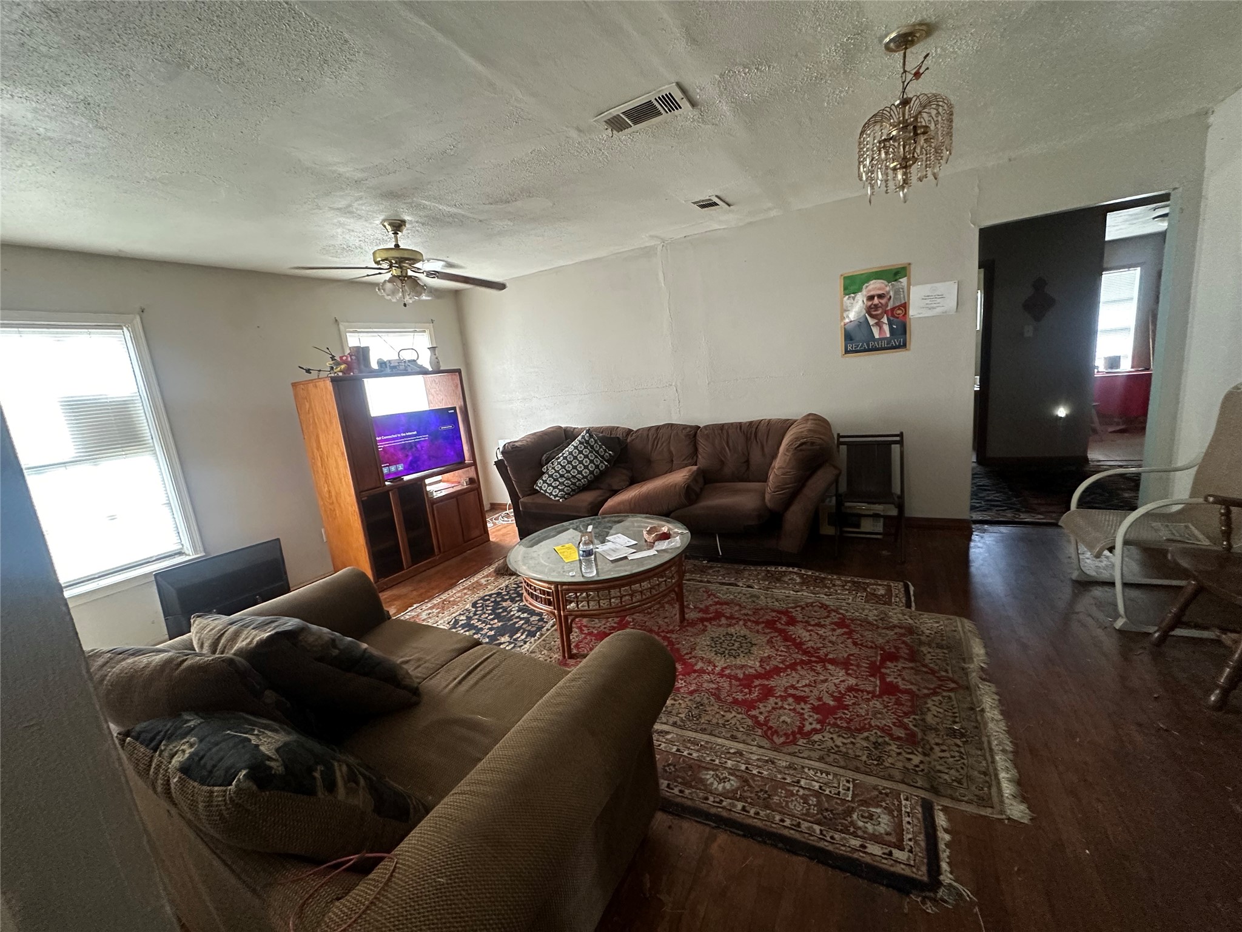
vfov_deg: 85.7
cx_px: 621
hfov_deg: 102.1
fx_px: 502
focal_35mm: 14
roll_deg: +5.6
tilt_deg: -10.4
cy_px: 466
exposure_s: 1/60
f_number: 2.2
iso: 500
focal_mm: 2.22
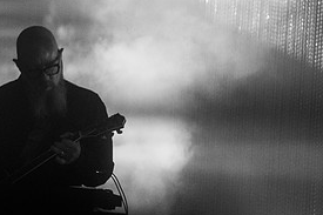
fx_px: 5308
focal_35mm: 592
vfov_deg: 2.3
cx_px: -141
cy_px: -46
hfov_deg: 3.5
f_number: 3.2
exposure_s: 1/320
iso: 2500
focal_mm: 200
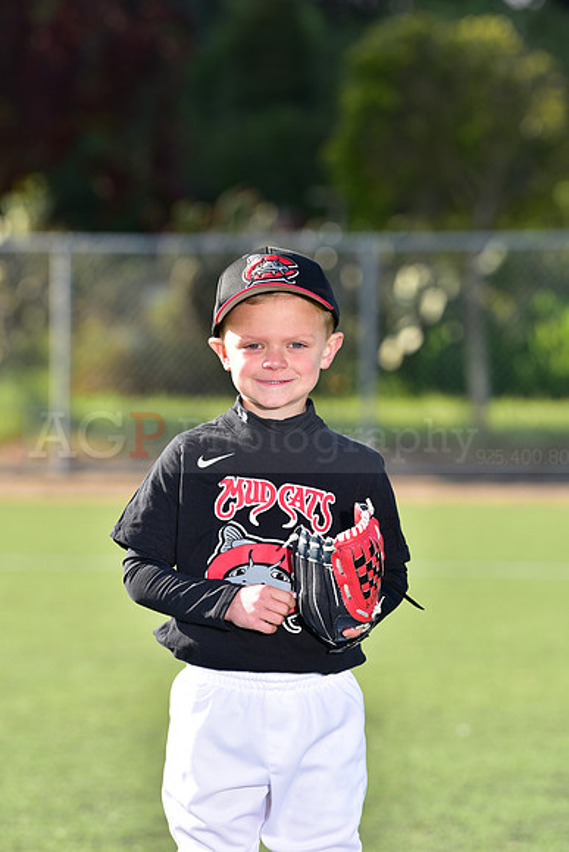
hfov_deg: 7.6
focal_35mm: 180
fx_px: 4265
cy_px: 426
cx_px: 284
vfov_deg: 11.4
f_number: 5
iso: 80
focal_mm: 180
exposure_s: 1/200
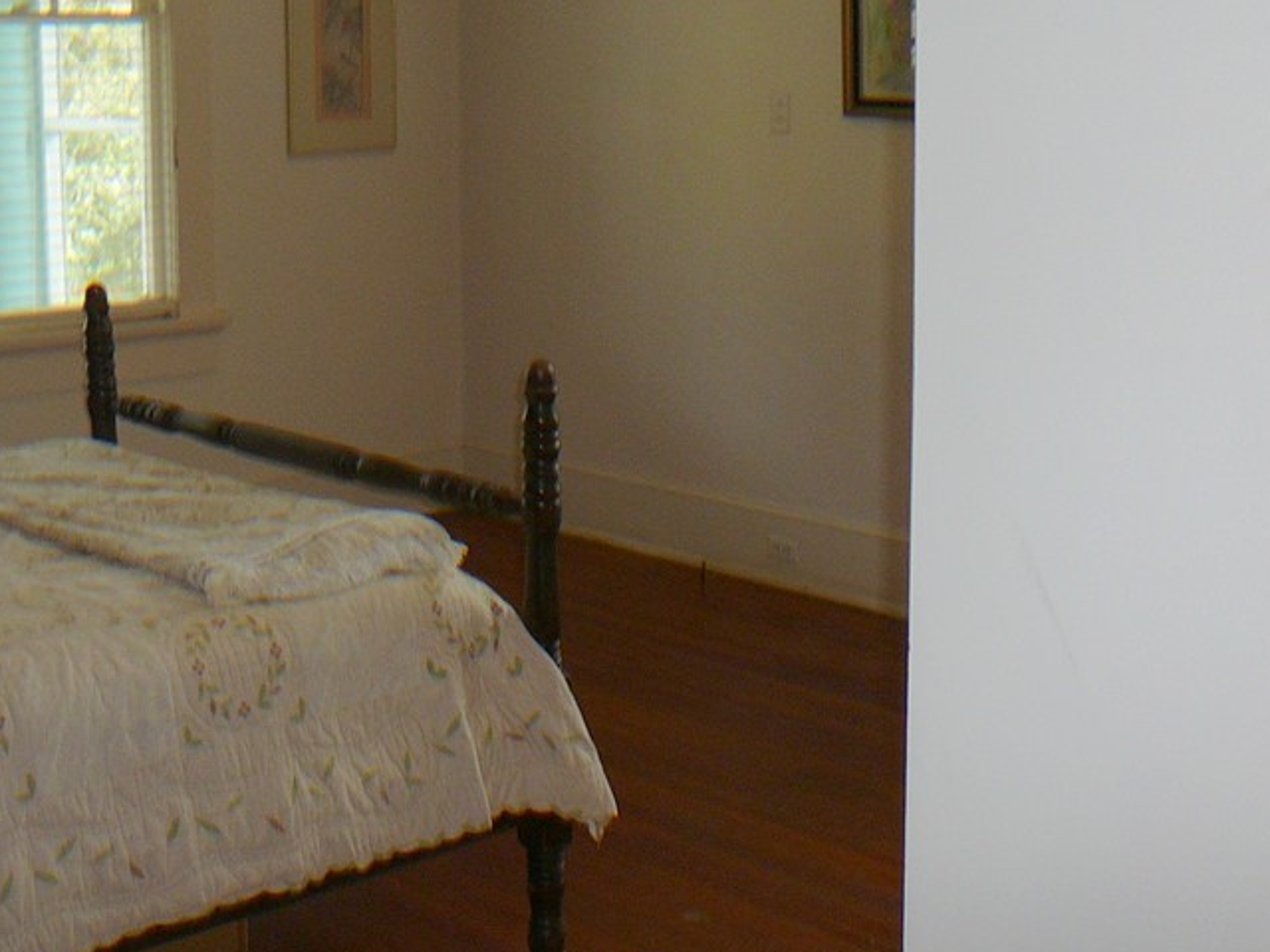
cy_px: 347
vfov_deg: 26.0
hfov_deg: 34.2
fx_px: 2055
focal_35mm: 56
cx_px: 484
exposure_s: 1/30
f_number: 2.8
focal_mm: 5.2
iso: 80
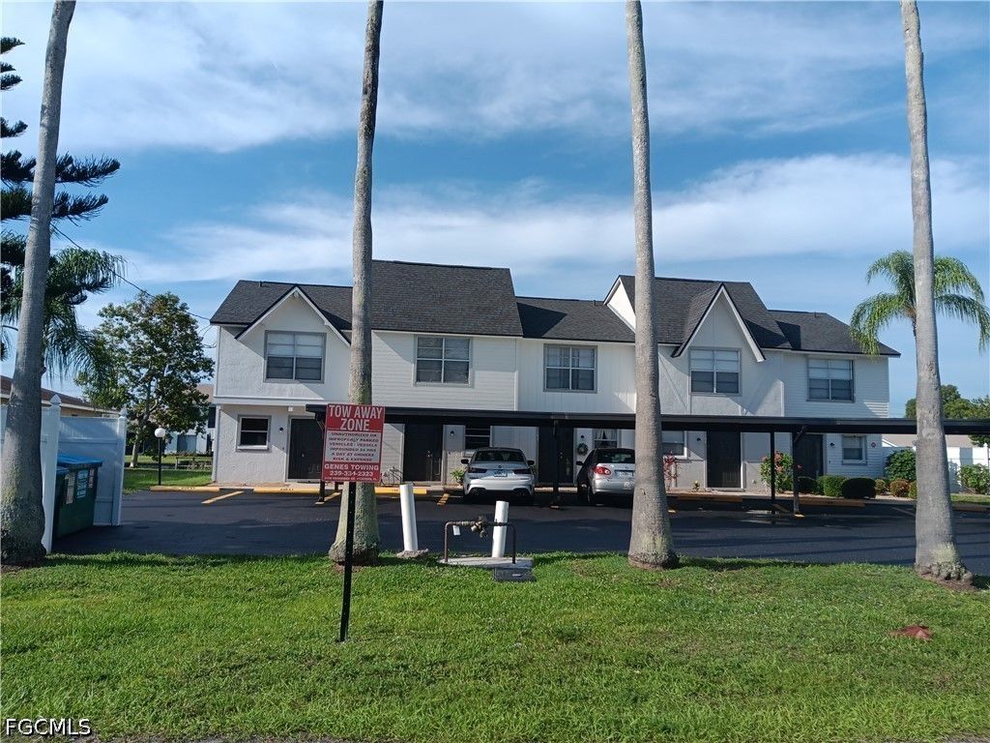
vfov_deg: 53.1
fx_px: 744
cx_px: 495
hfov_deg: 67.3
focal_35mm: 26
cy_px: 372
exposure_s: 1/1000
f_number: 1.8
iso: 20
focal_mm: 3.98
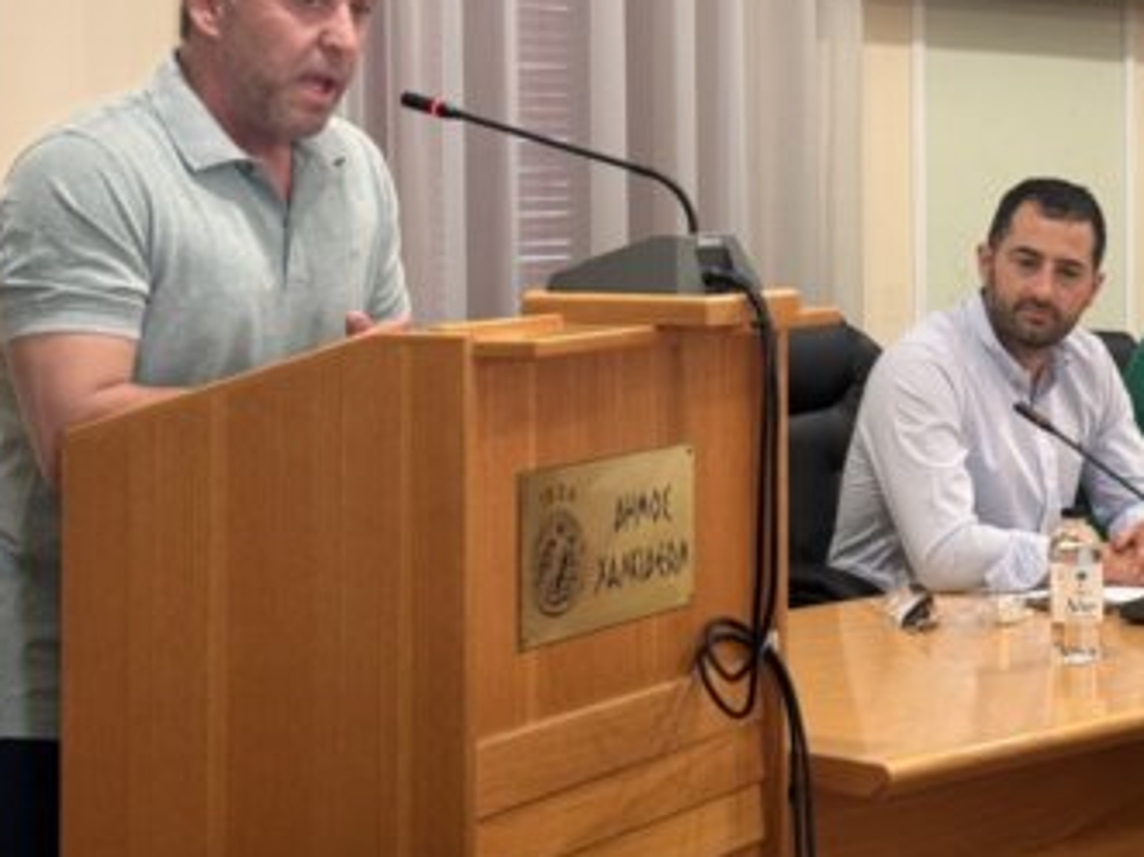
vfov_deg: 16.8
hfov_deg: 22.3
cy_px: 149
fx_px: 2874
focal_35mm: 87
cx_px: 885
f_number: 1.78
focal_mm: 6.76
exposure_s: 1/50
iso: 200
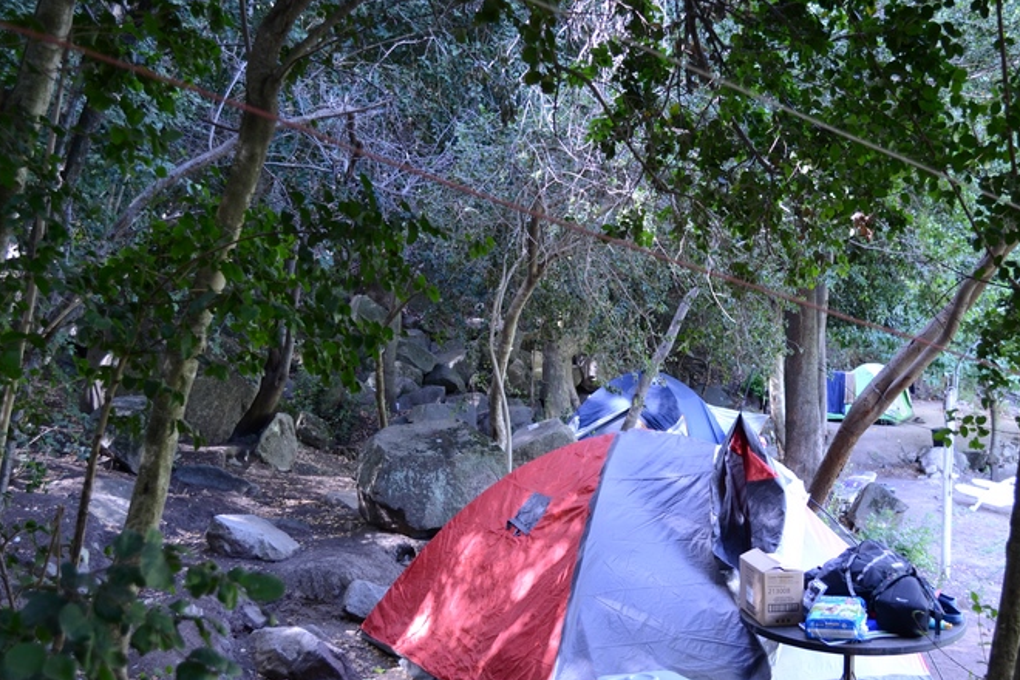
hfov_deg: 48.5
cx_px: 512
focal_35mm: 40
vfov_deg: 33.4
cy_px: 330
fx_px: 1133
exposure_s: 1/50
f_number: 4
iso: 400
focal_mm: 22
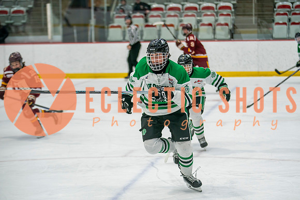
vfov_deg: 11.6
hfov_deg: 17.2
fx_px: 989
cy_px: 110
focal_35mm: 119
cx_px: 173
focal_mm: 102
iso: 1000
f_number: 2.8
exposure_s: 1/640
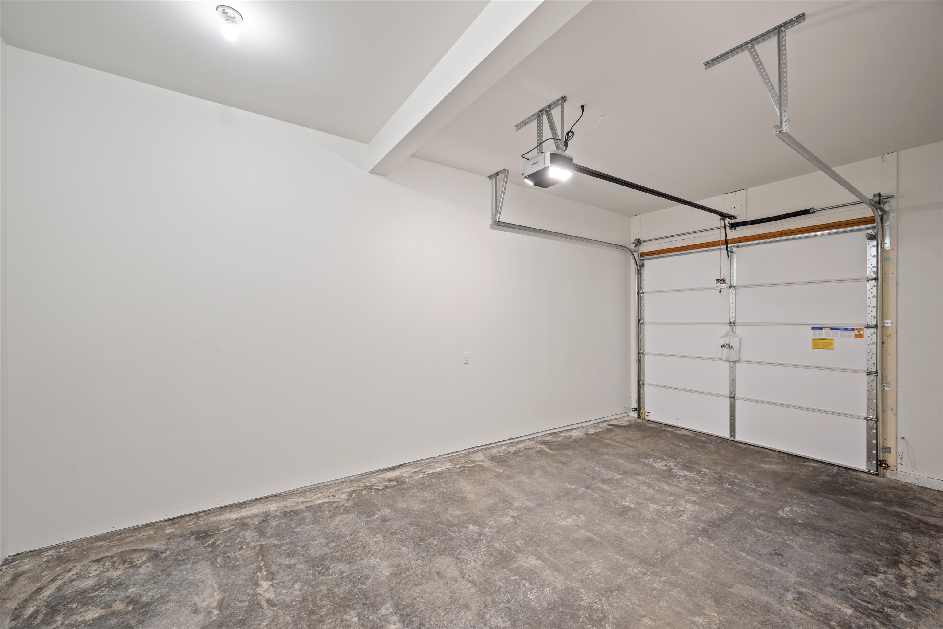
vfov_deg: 81.2
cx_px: 472
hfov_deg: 104.3
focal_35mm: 14
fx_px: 367
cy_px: 314
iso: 100
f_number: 8
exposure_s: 4
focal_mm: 14
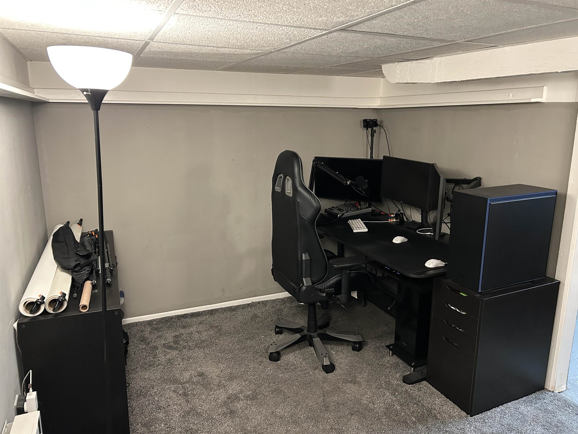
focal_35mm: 26
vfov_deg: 53.1
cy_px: 217
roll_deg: +0.3
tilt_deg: -13.0
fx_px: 434
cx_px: 289
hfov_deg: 67.3
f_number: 1.5
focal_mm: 5.7
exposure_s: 1/31
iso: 500
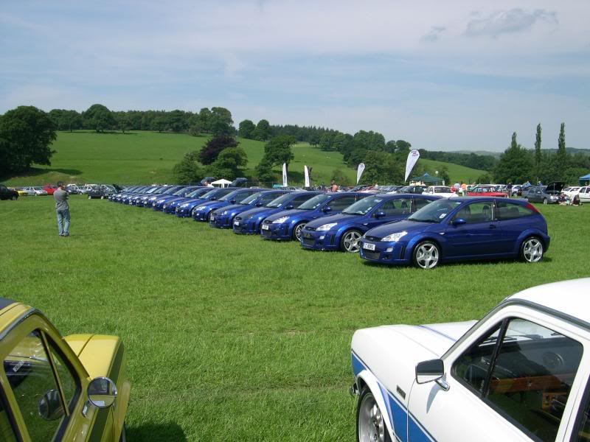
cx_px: 295
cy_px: 221
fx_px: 648
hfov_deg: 49.0
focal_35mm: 38
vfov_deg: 37.7
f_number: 7.6
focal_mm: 8
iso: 100
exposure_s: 1/216
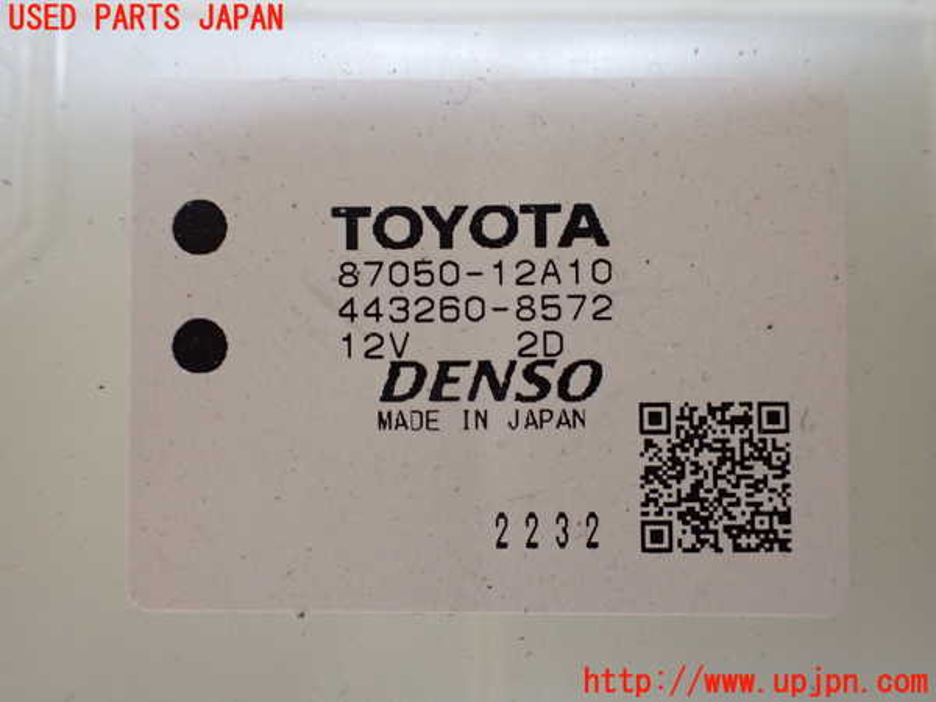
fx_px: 811
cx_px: 468
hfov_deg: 60.0
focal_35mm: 30
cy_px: 351
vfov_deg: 46.8
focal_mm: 5.4
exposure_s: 1/125
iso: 320
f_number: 2.3
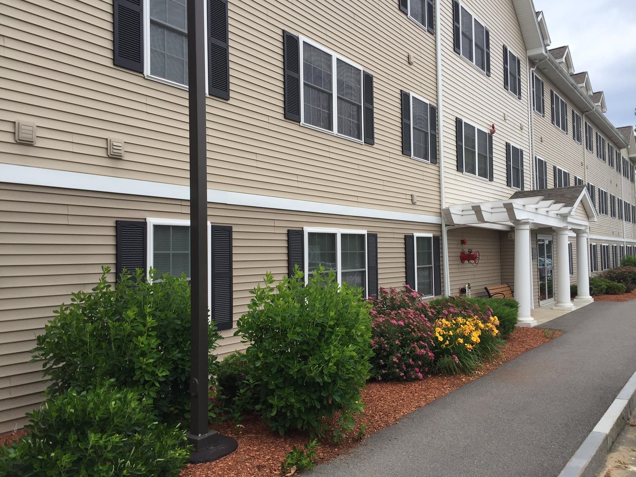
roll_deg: +0.7
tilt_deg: +0.7
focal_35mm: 29
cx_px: 318
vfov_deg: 48.2
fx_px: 533
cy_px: 238
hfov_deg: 61.7
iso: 32
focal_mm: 4.15
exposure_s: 1/1068
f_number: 2.2
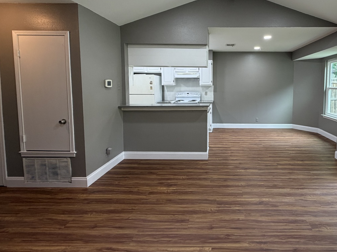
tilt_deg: -4.1
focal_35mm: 20
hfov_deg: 79.3
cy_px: 97
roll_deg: +0.5
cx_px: 223
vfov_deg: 65.2
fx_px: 195
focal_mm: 2.22
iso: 250
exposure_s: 1/120
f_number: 2.2
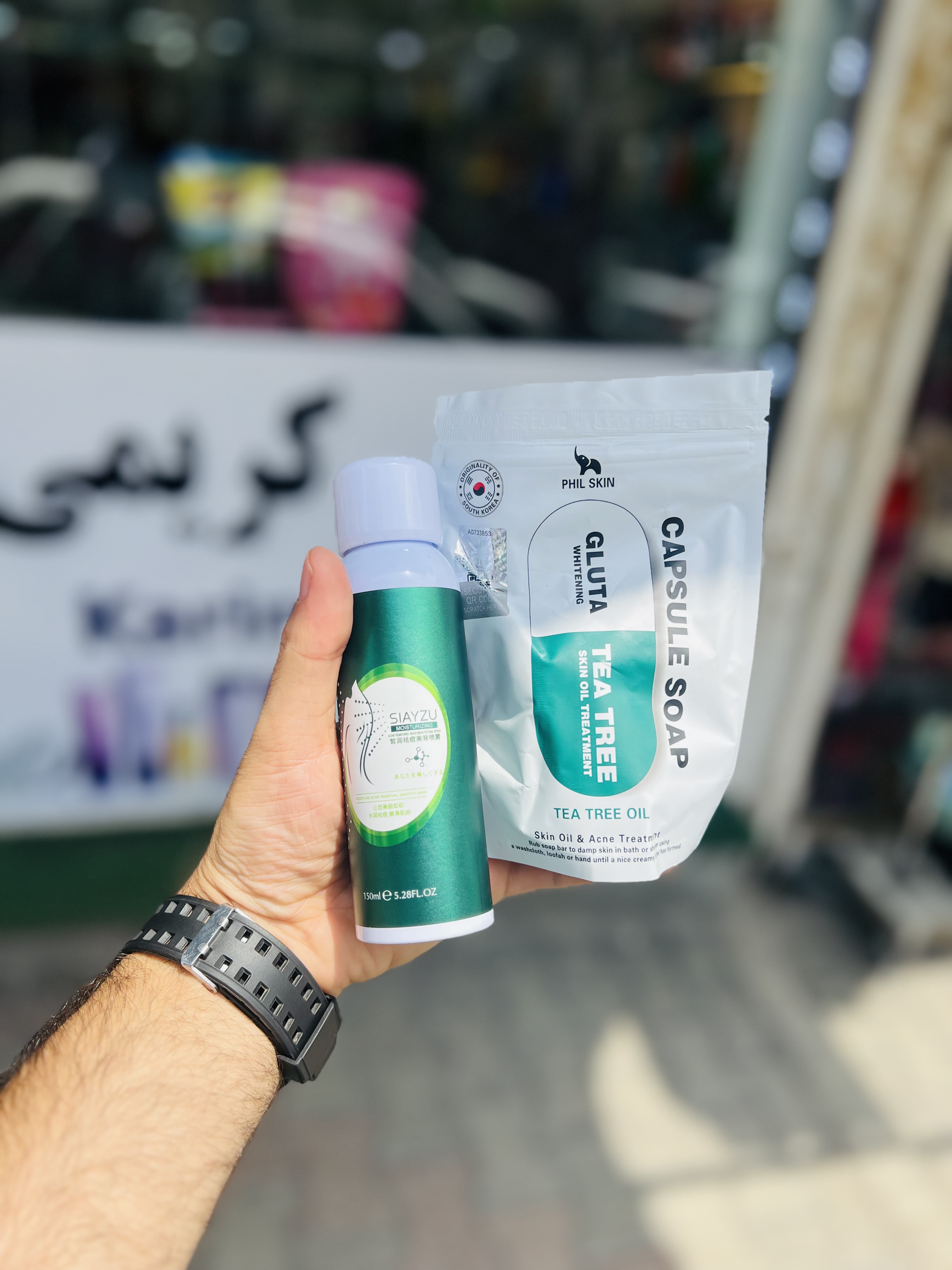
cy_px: 635
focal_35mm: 26
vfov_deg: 67.3
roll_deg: -6.7
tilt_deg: -26.7
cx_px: 476
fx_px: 953
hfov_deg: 53.1
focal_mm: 5.7
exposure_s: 1/3077
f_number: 1.5
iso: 50
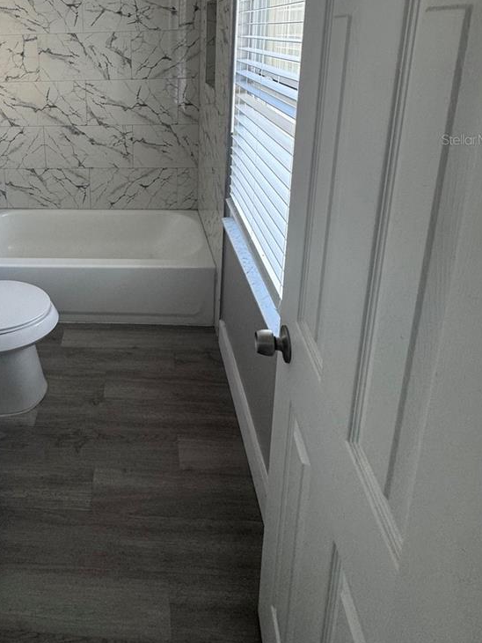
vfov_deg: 67.7
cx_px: 108
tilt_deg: -12.4
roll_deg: +0.3
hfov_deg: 55.4
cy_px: 139
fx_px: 427
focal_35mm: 23
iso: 160
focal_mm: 2.22
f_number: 2.2
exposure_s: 1/120
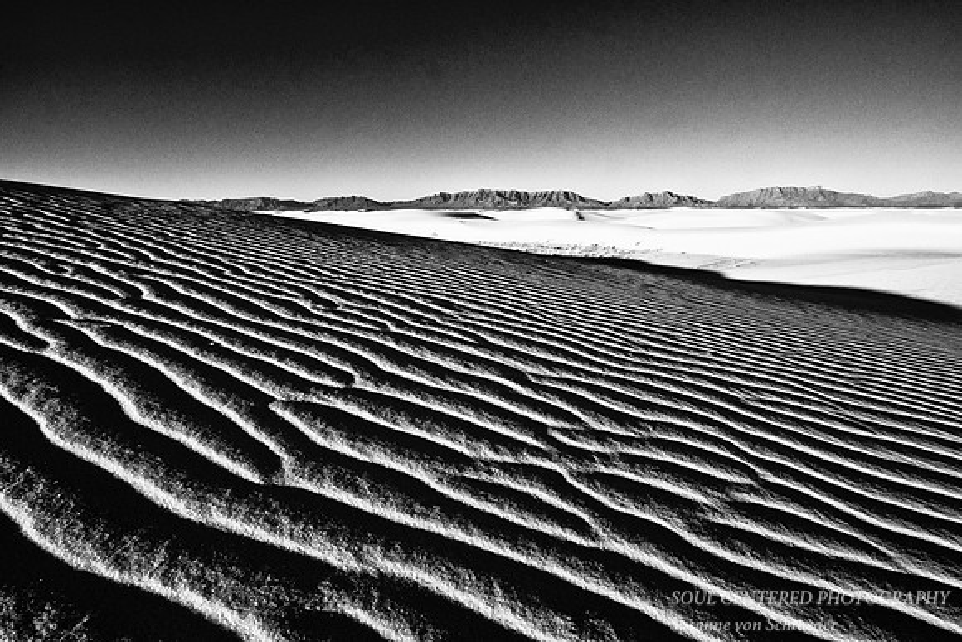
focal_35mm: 15
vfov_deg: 77.4
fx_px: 401
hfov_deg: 100.4
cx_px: 481
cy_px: 321
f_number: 16
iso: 200
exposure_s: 1/180
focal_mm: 10
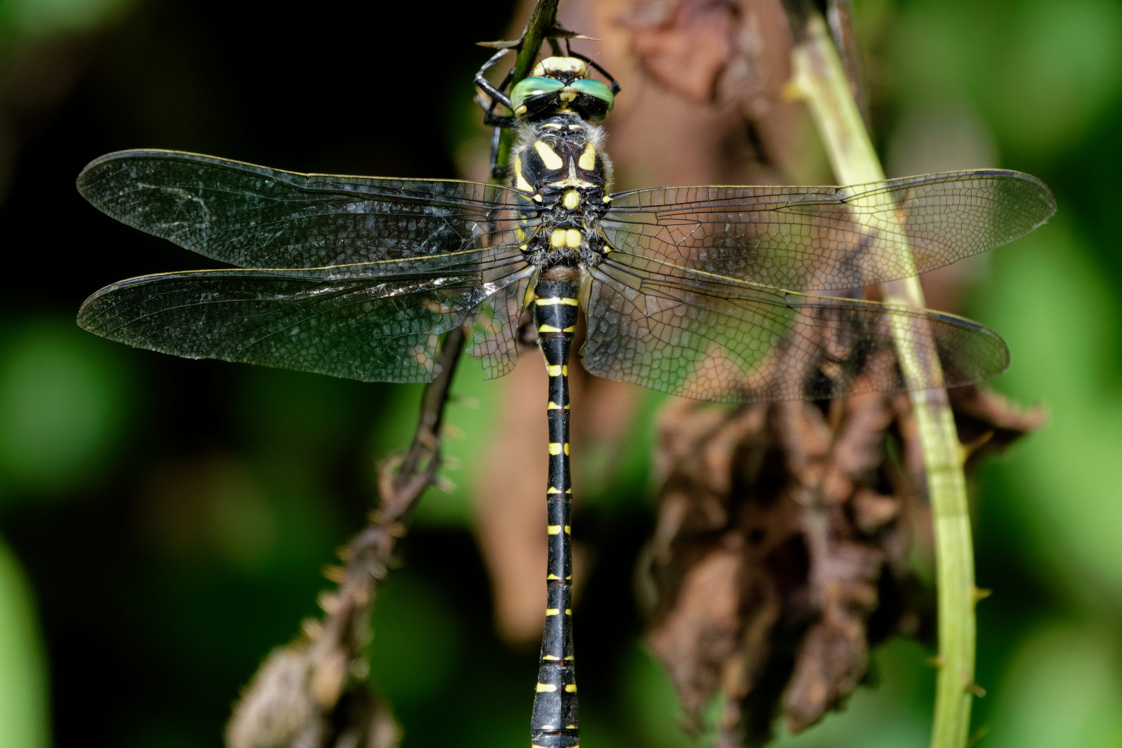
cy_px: 374
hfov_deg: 3.4
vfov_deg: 2.3
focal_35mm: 600
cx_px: 561
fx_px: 18700
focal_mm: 220
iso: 400
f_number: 4
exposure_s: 1/640
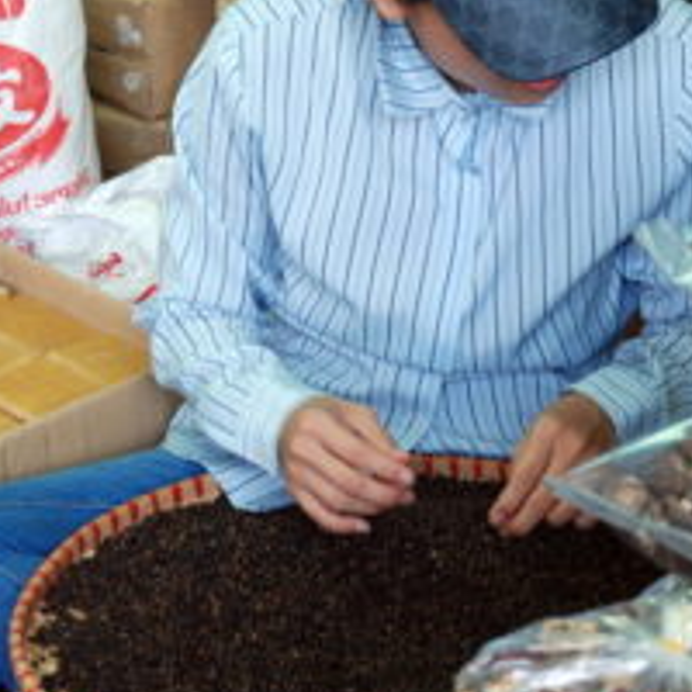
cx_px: 356
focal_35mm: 121
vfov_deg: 14.4
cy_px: 382
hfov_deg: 14.4
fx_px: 2737
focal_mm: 38
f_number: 5
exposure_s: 1/100
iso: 500
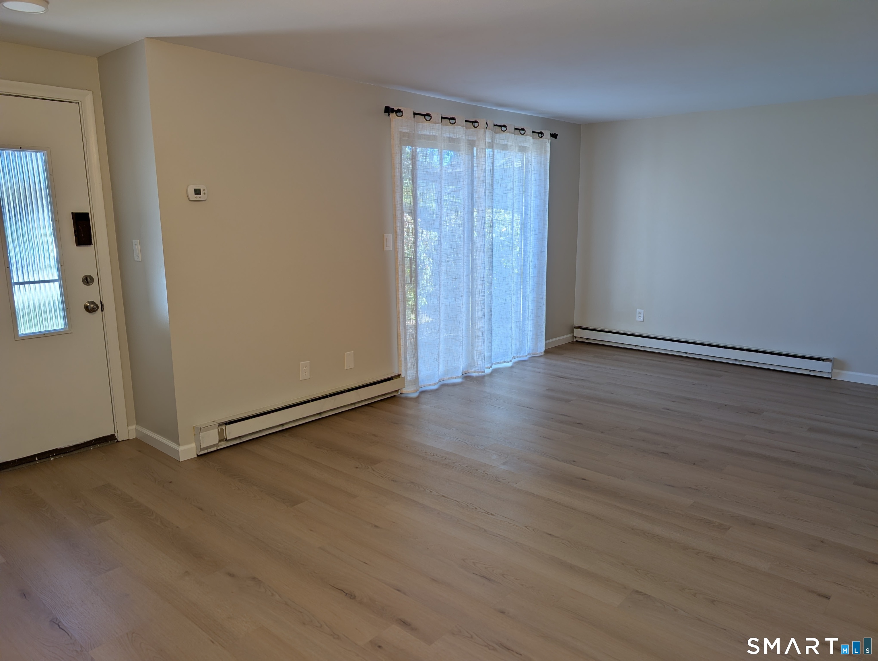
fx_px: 610
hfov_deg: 71.5
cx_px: 439
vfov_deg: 56.9
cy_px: 330
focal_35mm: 24
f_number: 1.68
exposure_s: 1/120
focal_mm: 6.9
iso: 34
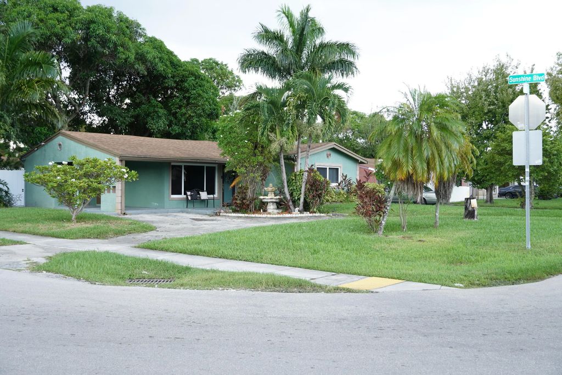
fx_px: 609
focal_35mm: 39
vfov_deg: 34.2
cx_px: 281
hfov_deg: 49.5
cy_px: 188
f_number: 4
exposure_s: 1/100
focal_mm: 26
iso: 200
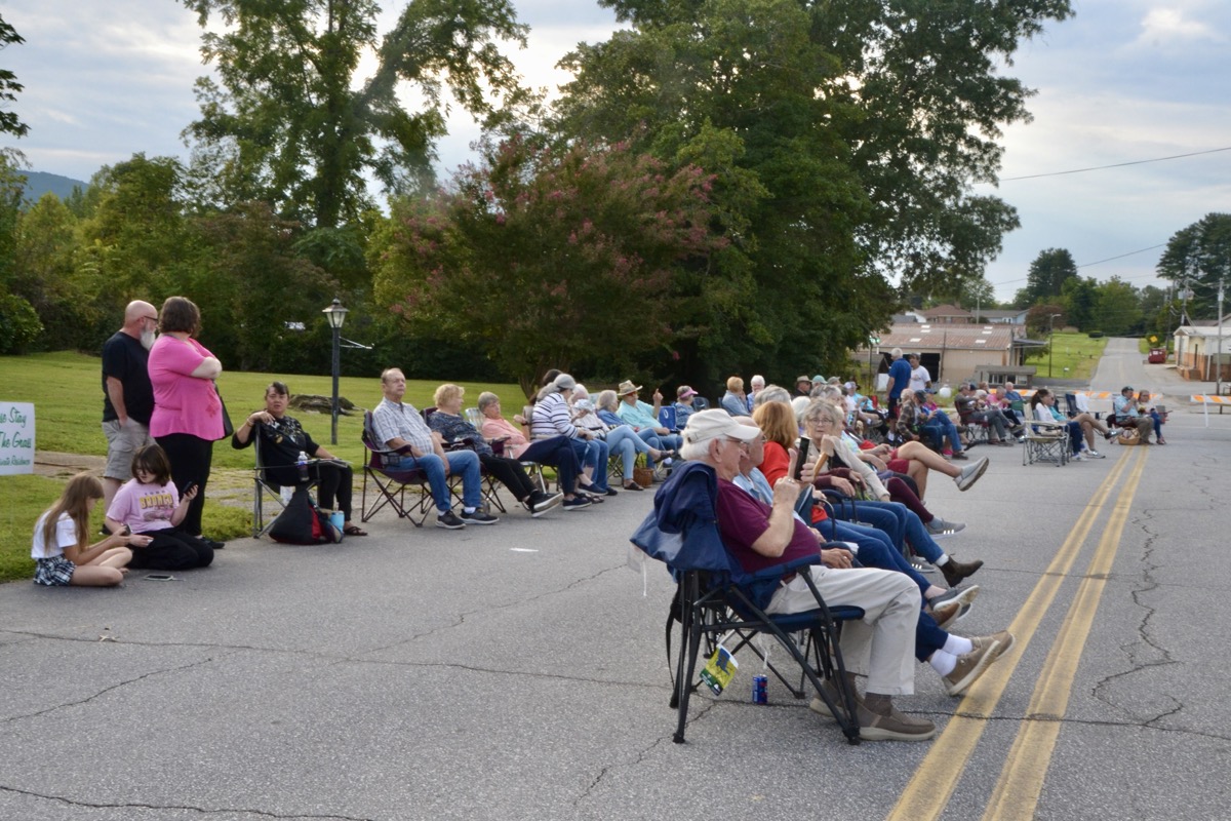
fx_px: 1487
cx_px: 616
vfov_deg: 30.8
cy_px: 410
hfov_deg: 45.0
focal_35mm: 44
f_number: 22
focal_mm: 29
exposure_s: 1/80
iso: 800
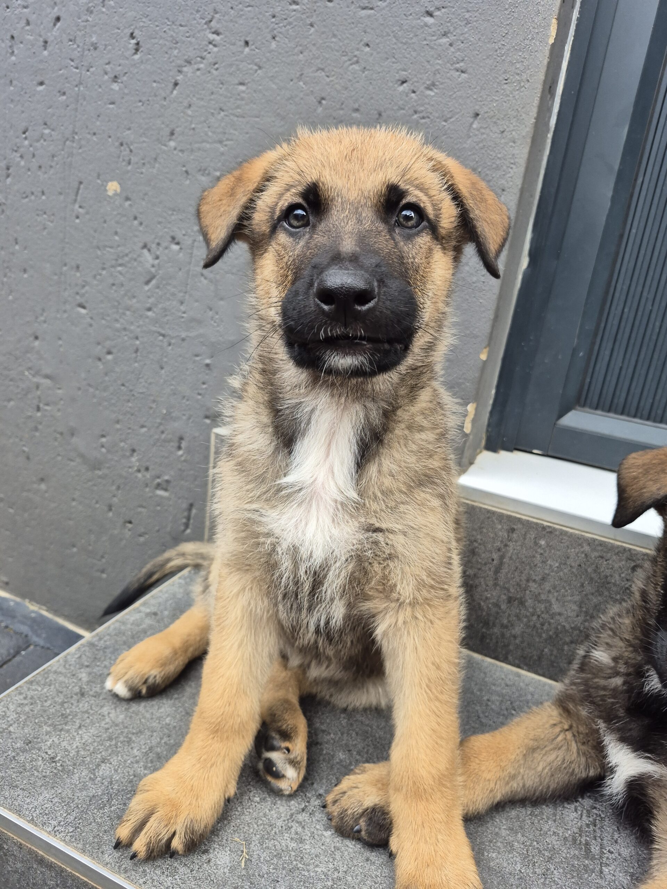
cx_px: 334
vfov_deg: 73.9
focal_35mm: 23
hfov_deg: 58.9
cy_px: 444
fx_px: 591
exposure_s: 1/180
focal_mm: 5.4
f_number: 1.8
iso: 40
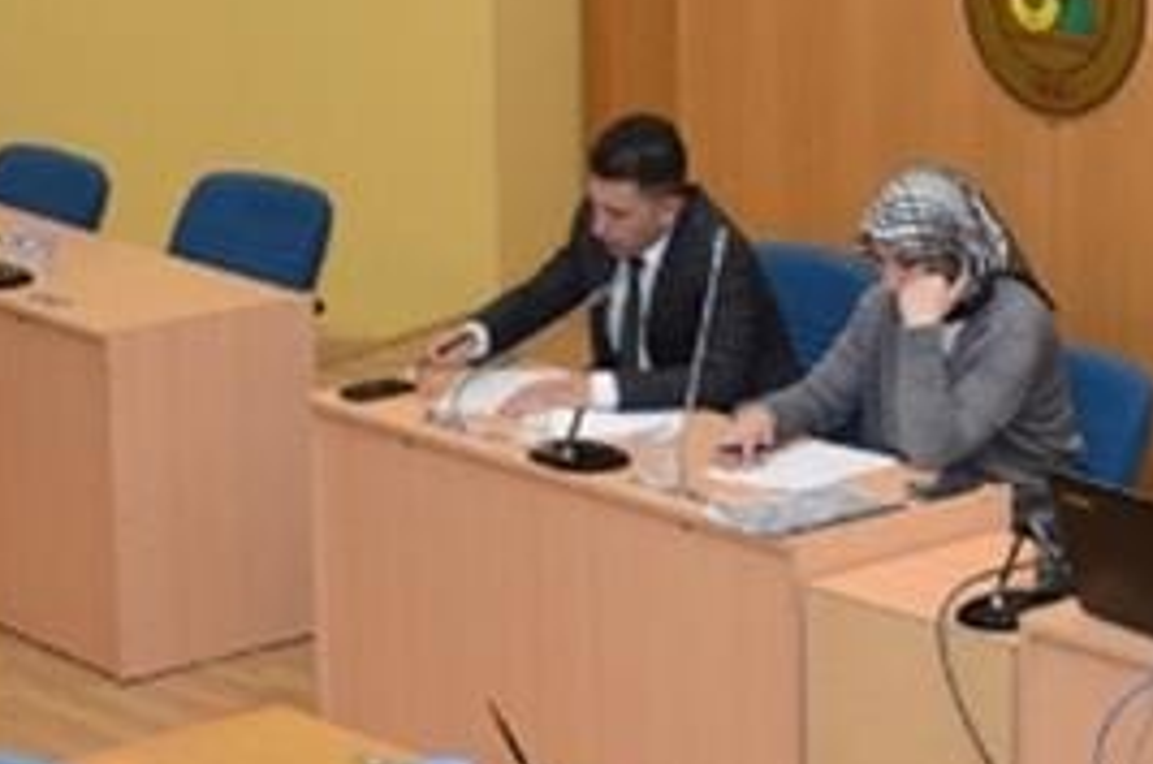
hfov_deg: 16.1
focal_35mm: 126
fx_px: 4028
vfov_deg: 10.8
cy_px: 419
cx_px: 985
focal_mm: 28
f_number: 4
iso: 1250
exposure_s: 1/250
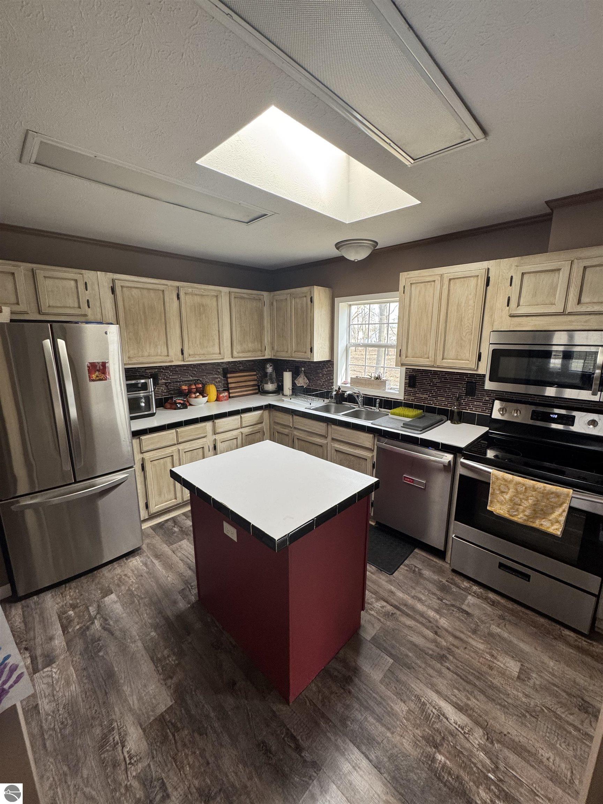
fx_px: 325
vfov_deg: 102.1
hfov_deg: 85.7
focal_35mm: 14
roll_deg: +1.0
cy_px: 402
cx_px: 302
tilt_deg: -11.9
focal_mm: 2.22
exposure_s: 1/120
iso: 200
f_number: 2.2
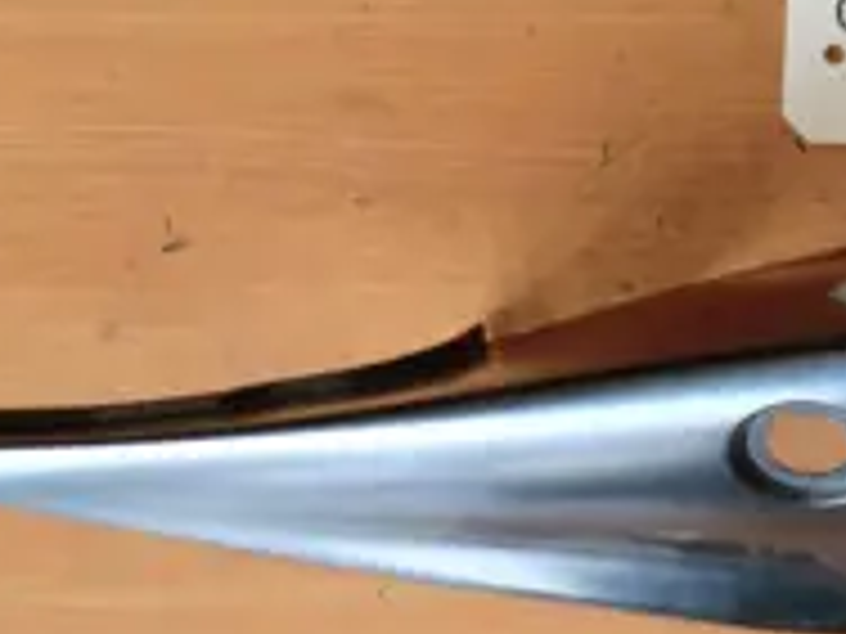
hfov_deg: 26.3
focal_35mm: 69
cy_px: 333
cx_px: 900
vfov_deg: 21.3
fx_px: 1686
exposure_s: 1/60
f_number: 3.2
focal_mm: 4.9
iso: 64
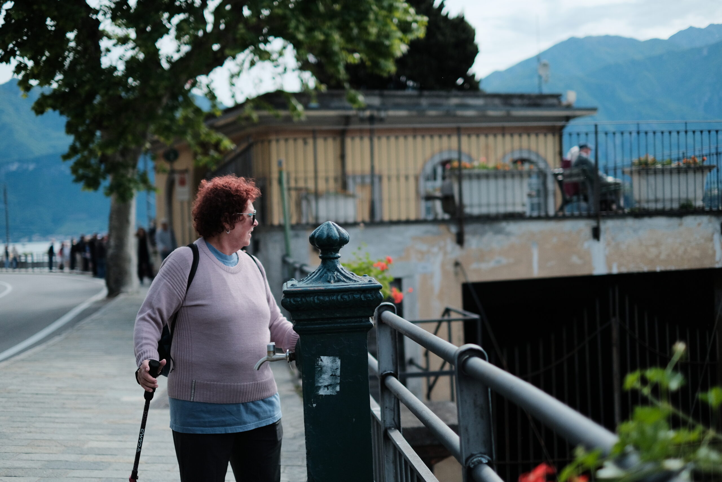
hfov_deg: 37.5
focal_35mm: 53
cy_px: 241
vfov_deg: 25.5
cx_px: 361
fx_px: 1063
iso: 800
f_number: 1.4
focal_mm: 35
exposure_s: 1/18000
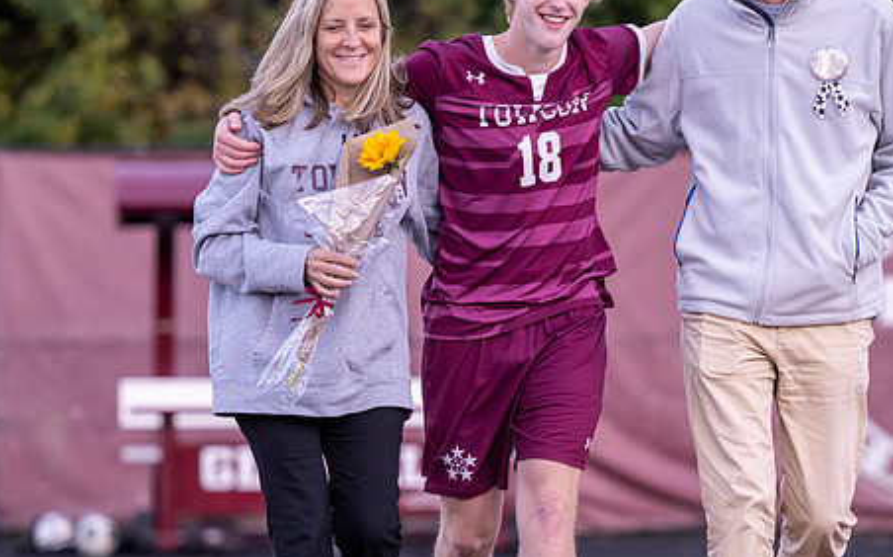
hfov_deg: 6.0
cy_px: 387
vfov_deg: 3.7
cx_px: 733
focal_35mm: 350
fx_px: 8514
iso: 720
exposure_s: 1/400
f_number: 3.5
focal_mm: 175
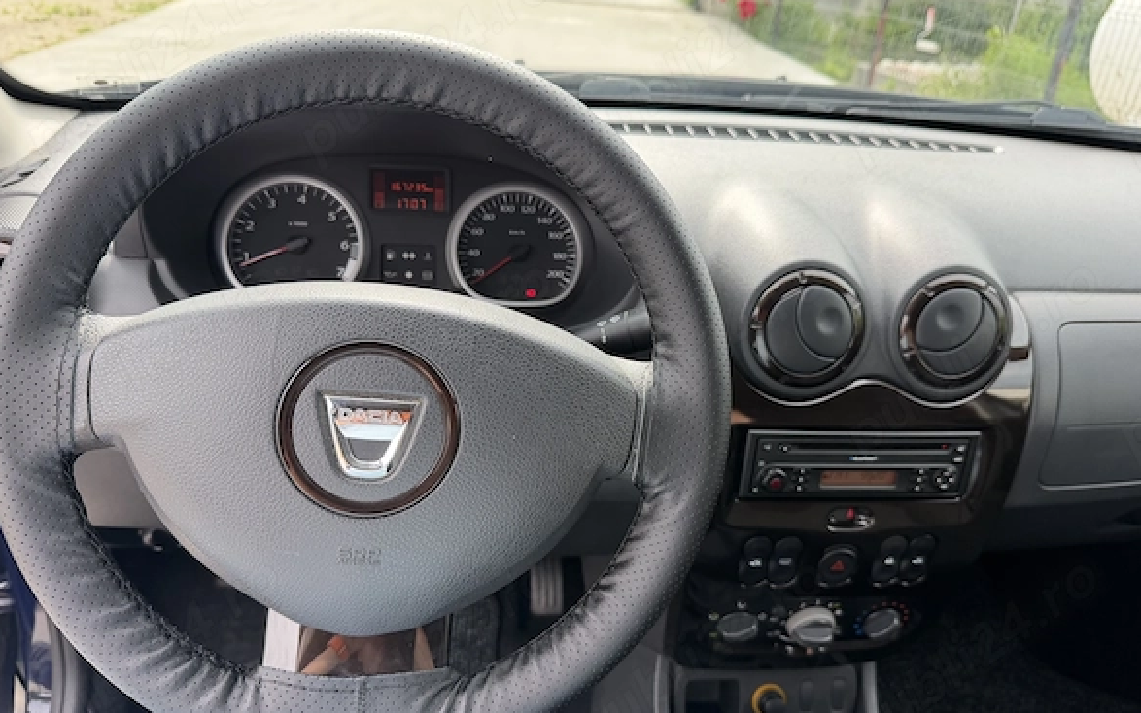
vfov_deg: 47.6
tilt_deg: -28.2
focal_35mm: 26
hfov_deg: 70.4
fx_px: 809
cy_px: 381
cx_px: 562
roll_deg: -4.3
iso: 100
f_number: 1.78
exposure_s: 1/563
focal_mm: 6.76
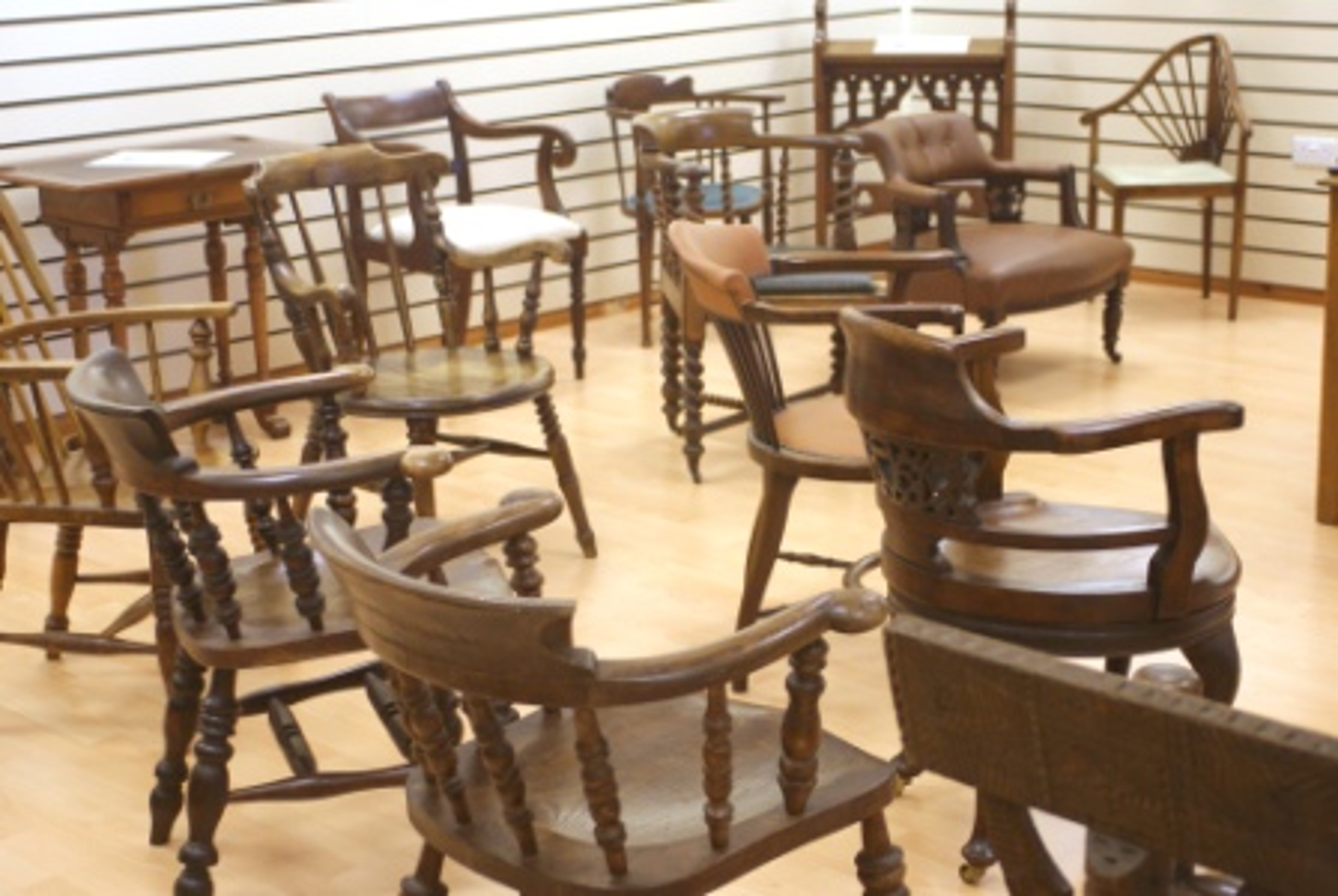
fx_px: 2233
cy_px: 448
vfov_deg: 22.7
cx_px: 669
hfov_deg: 33.4
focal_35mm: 60
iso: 400
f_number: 4
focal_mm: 40
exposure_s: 1/30
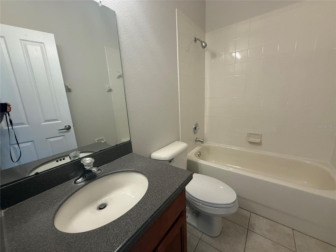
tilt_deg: -12.2
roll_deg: +2.3
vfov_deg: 85.7
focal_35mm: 14
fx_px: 136
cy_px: 126
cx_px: 168
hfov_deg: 102.1
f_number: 2.2
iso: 320
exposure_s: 1/120
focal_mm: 2.22
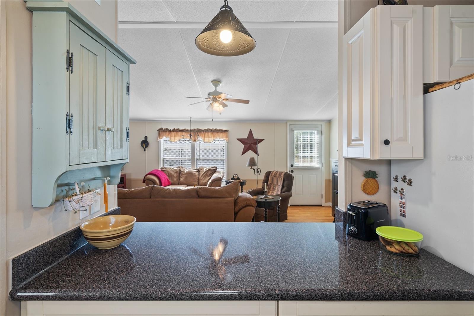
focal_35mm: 17
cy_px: 158
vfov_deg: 70.4
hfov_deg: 93.3
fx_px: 224
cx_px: 237
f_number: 8
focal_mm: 17
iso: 320
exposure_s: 1/1.67
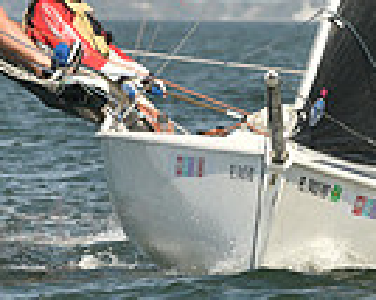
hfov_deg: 1.2
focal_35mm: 1624
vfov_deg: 1.0
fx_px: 18059
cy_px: 66
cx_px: 297
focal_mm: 400
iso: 400
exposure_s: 1/1250
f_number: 8
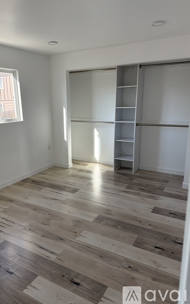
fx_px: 215
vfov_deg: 70.4
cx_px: 81
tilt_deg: -11.6
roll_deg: +0.8
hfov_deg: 47.4
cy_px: 150
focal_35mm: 26
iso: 100
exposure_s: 1/197
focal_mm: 6.76
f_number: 1.78
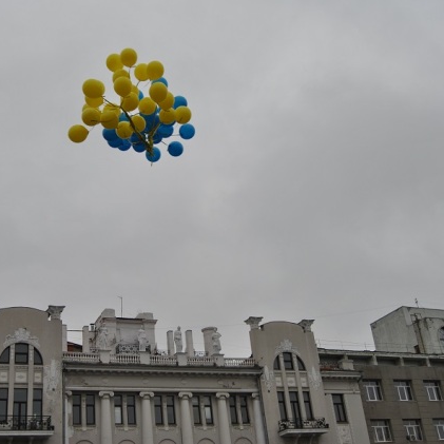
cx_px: 174
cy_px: 221
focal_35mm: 45
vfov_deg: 37.8
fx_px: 648
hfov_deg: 37.7
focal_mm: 23
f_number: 5.6
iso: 110
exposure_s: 1/125
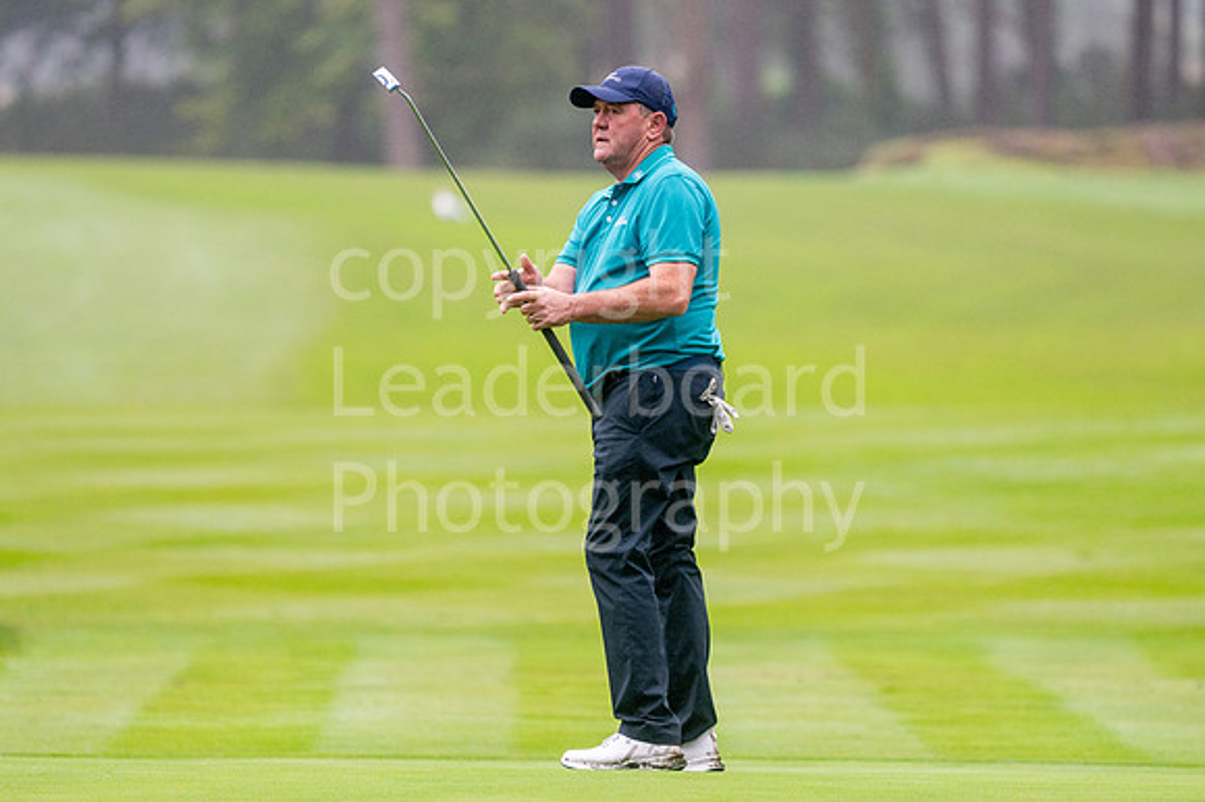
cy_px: 401
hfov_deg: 4.6
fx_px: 15053
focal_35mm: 450
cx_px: 602
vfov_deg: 3.1
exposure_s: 1/800
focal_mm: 300
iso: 400
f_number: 4
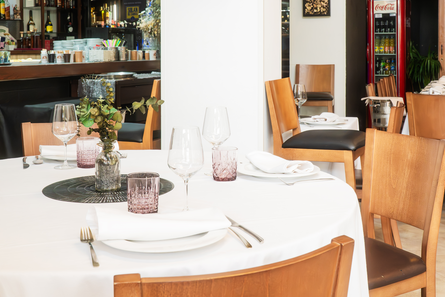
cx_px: 217
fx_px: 618
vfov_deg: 26.8
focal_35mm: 50
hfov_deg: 39.6
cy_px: 91
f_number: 10
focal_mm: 36
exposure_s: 1/125
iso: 4000
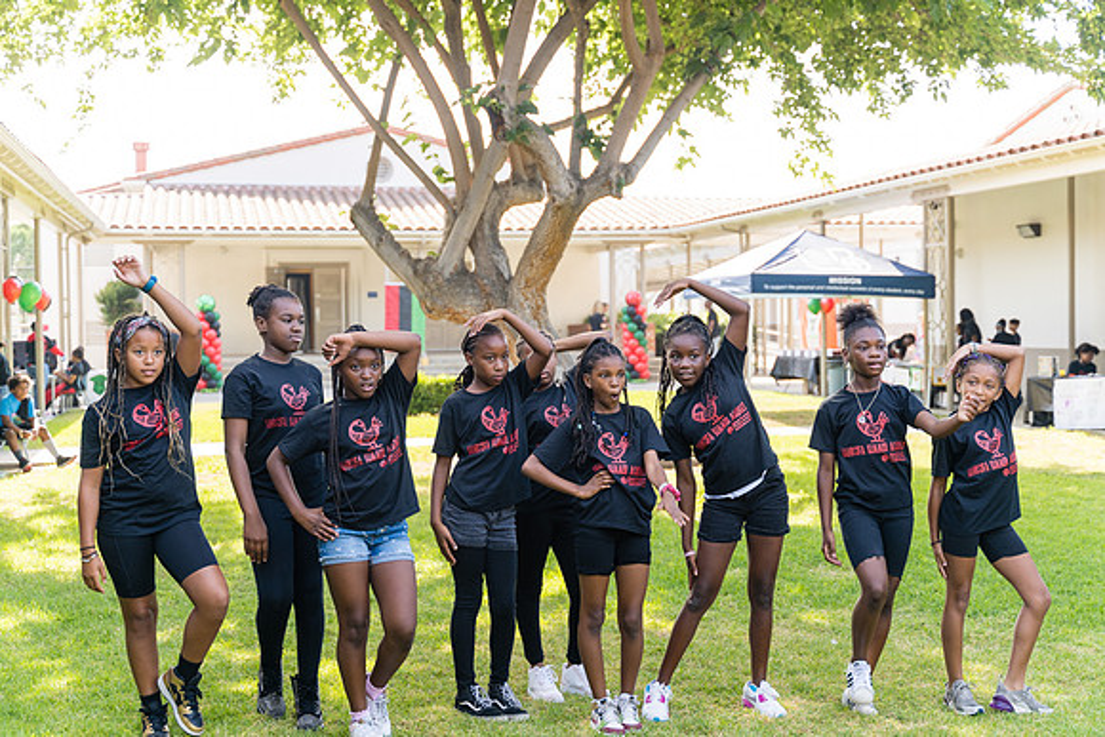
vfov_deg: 28.7
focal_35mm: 47
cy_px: 368
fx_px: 1443
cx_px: 552
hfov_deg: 41.9
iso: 200
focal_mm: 47
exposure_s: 1/500
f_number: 2.8
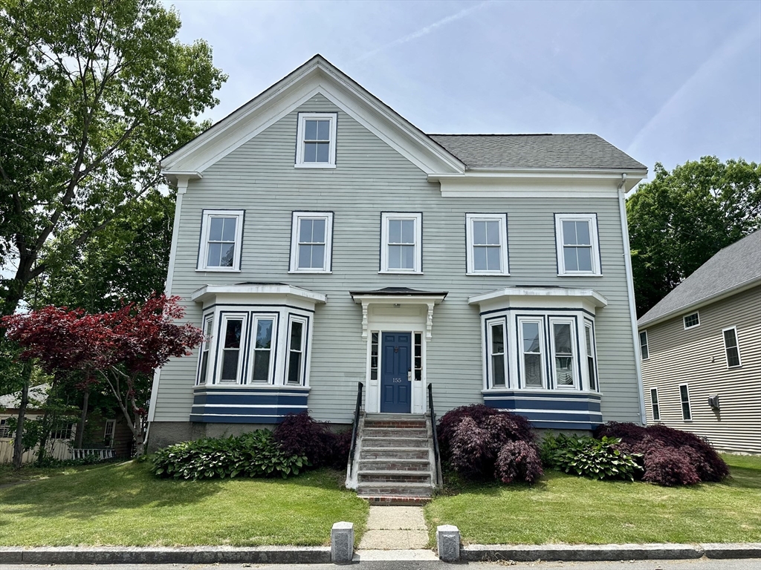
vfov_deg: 56.8
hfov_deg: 71.6
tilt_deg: +14.1
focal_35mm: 24
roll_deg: -1.4
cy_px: 285
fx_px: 528
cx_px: 380
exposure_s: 1/3717
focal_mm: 6.86
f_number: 1.78
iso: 80
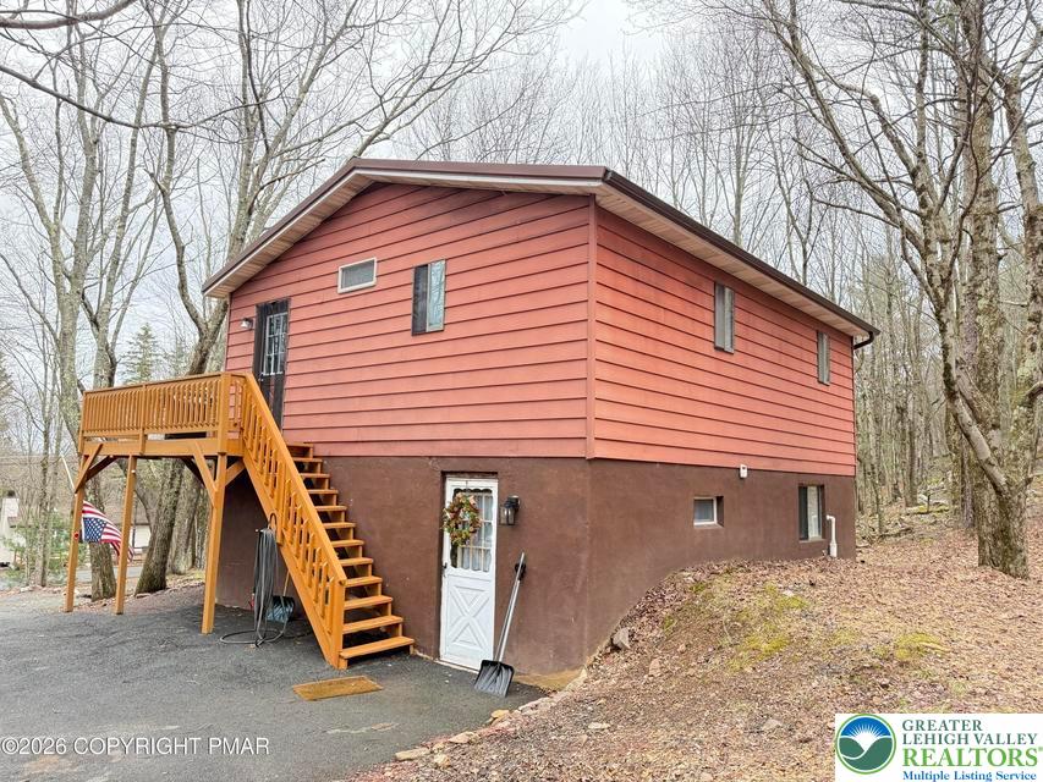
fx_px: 723
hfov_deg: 71.6
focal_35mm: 24
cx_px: 522
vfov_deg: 56.8
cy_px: 391
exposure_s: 1/108
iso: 200
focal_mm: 6.76
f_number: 1.78
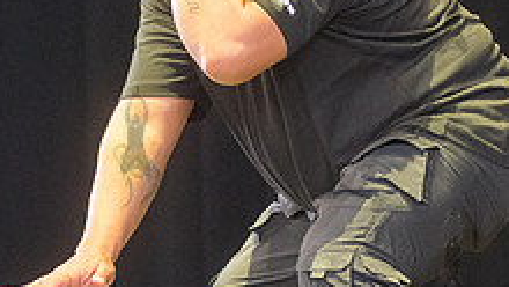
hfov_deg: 8.0
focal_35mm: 271
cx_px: 164
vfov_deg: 4.5
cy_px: 160
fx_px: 3659
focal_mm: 80
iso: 4000
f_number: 4
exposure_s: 1/250
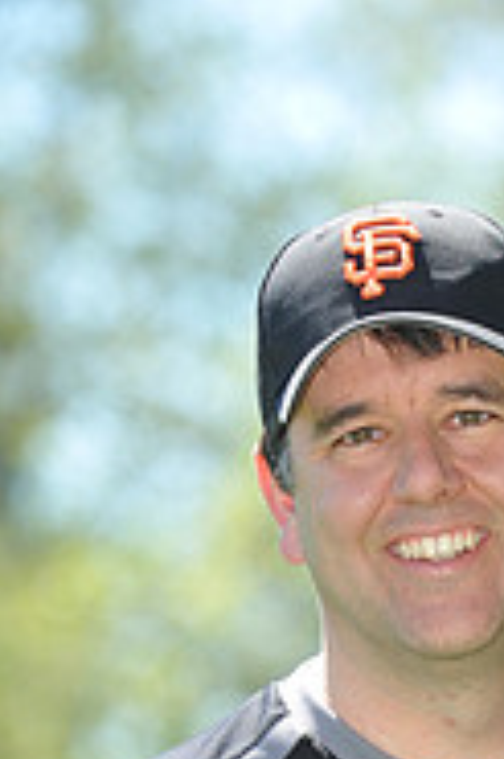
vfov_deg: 5.0
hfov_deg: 3.4
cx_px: 557
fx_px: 8583
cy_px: 923
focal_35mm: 408
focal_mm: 130
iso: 200
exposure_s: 1/500
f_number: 4
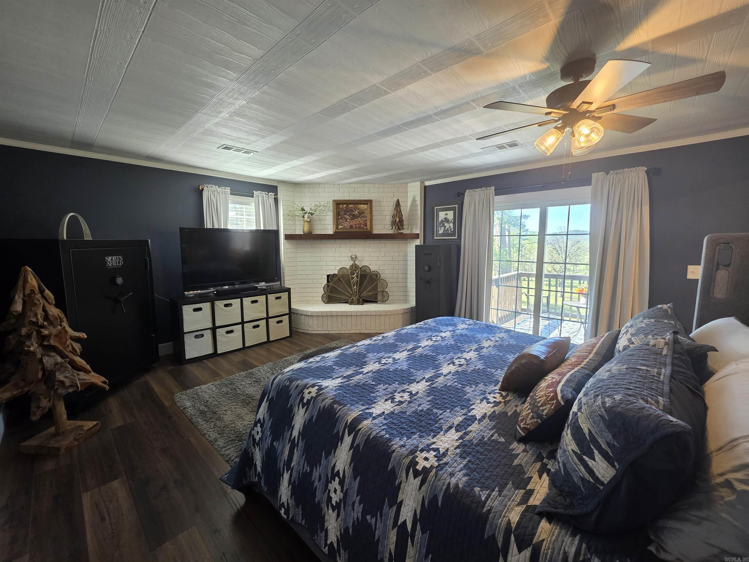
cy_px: 281
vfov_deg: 89.9
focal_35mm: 13
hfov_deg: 106.2
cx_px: 374
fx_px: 281
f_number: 1.9
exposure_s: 1/60
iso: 200
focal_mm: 2.2
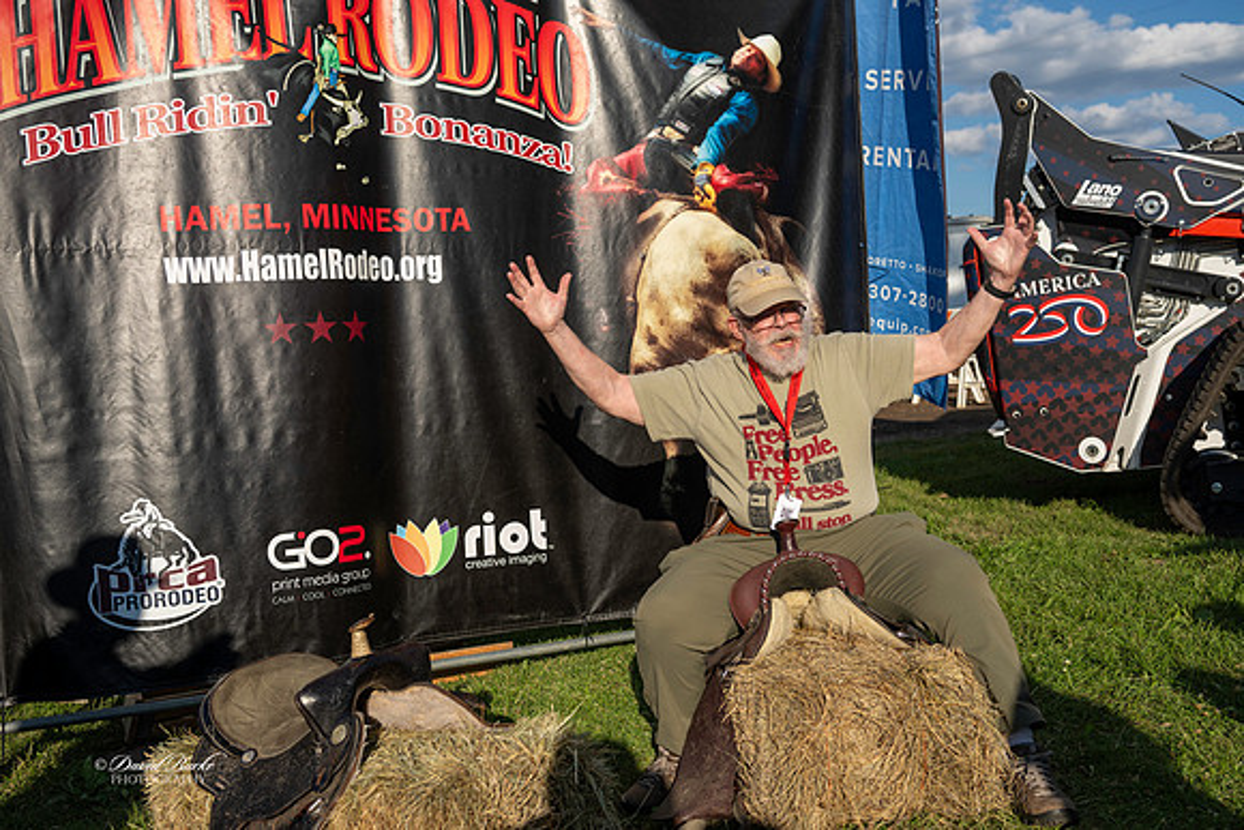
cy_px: 415
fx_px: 1244
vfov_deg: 36.9
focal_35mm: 36
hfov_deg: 53.1
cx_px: 622
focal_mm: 36
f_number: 4
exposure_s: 1/1000
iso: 100
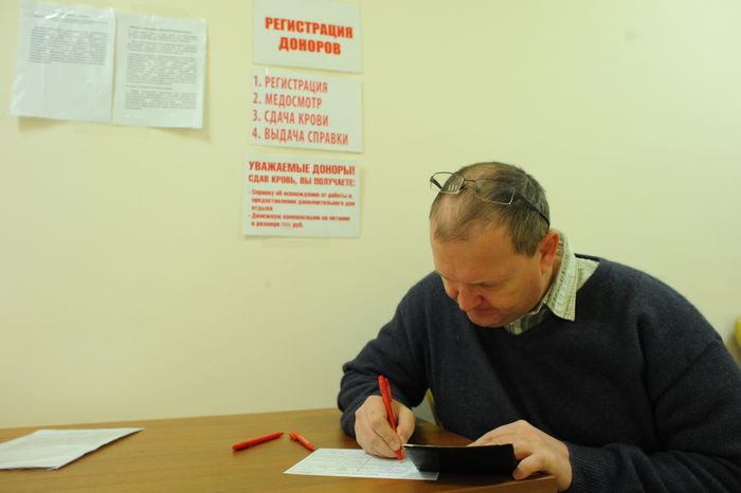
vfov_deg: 53.1
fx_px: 494
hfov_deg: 73.8
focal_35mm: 24
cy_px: 246
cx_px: 370
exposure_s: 1/60
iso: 2500
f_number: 4
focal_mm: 24
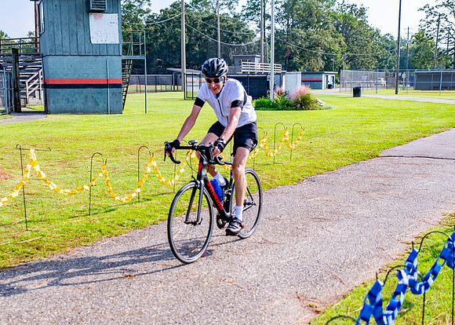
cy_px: 212
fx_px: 974
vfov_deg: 18.9
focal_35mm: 75
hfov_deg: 26.3
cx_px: 212
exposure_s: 1/1600
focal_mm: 55
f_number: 2.8
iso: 125
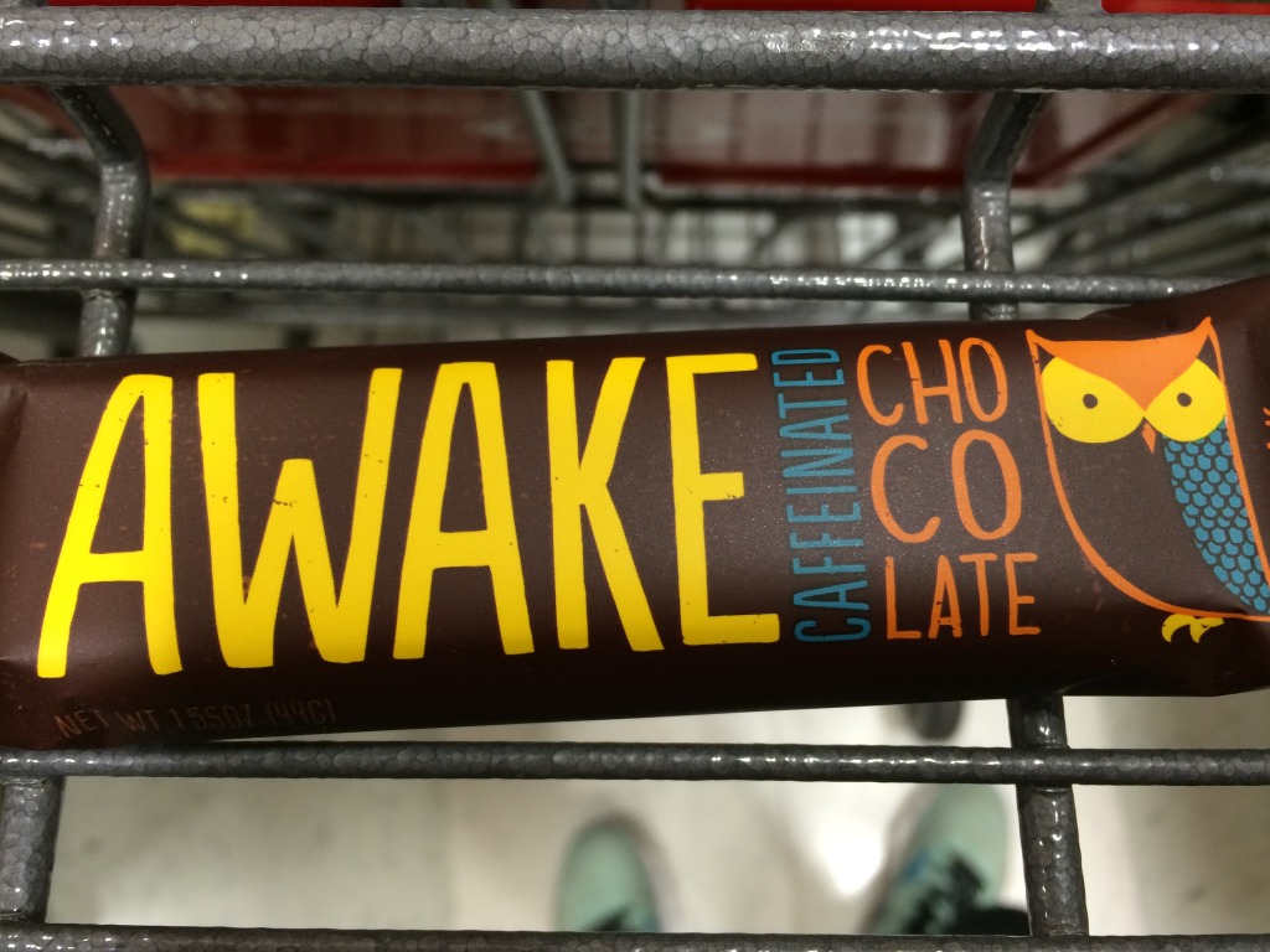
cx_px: 635
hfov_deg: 61.7
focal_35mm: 29
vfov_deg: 48.2
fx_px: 1064
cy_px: 476
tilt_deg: -78.3
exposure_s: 1/30
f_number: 2.2
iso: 125
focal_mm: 4.15
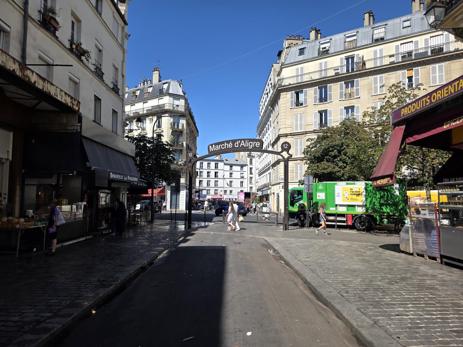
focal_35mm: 23
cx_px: 232
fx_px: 308
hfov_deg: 73.9
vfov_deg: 58.9
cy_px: 174
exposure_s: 1/4889
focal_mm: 6.3
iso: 80
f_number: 1.7
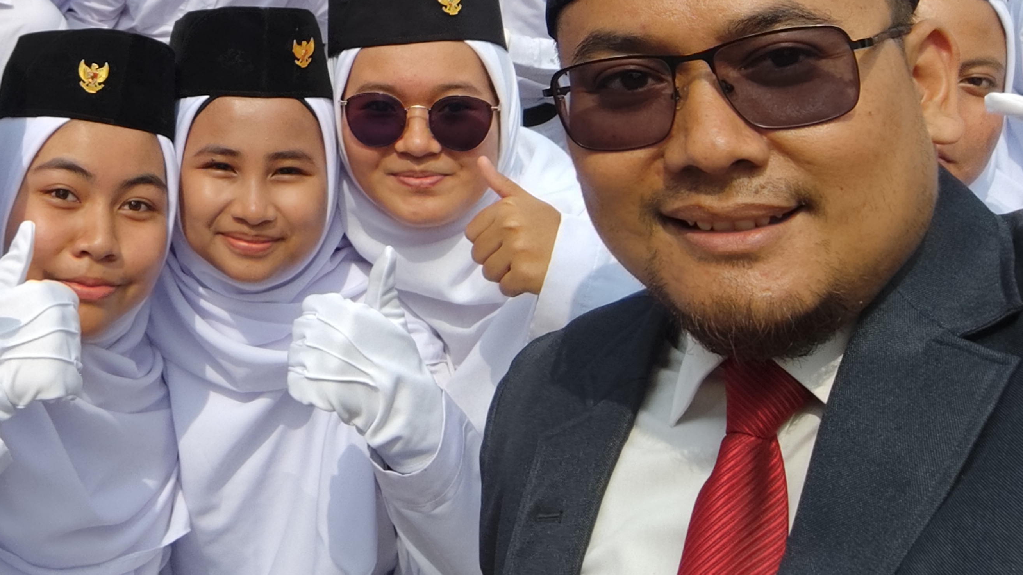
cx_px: 180
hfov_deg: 42.3
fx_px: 1248
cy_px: -46
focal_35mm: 46
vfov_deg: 24.4
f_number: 2.45
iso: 50
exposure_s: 1/2456
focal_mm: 3.26
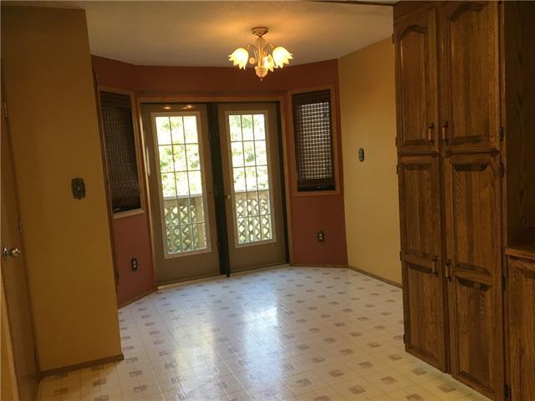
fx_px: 448
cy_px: 200
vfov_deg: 48.2
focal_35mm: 29
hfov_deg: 61.7
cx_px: 268
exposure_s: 1/30
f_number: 2.2
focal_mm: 4.15
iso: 40
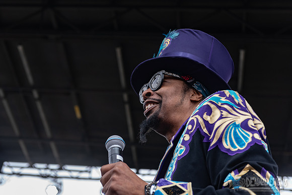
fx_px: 555
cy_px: 88
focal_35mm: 68
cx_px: 131
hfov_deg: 29.5
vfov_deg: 19.9
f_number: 4
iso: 400
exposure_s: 1/200
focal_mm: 62
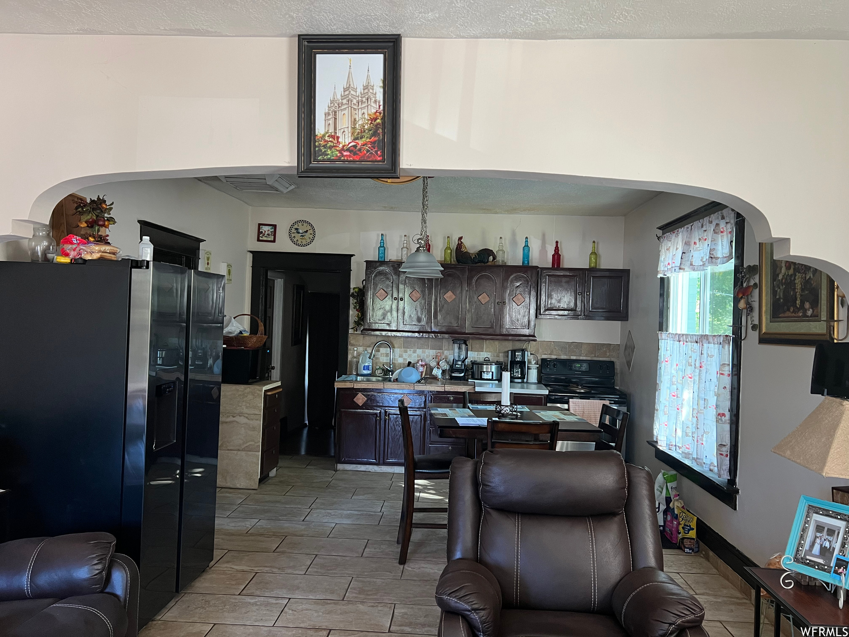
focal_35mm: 26
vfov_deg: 53.1
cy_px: 318
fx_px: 638
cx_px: 424
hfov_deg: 67.3
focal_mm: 5.7
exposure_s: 1/60
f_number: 1.5
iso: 160
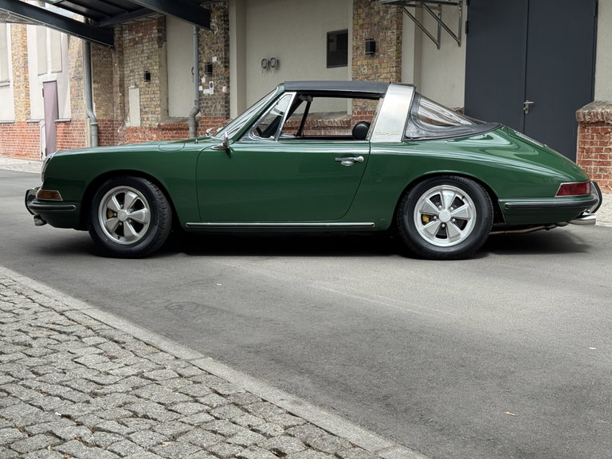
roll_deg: +0.3
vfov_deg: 30.3
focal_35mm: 48
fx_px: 849
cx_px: 306
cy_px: 230
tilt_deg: -6.3
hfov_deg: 39.7
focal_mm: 6.76
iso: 64
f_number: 1.78
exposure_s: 1/604
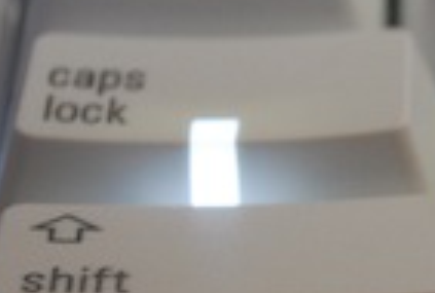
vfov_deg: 5.7
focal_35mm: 242
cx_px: 703
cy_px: 231
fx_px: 2934
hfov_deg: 8.3
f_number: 5.3
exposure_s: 1/30
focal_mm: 38
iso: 500
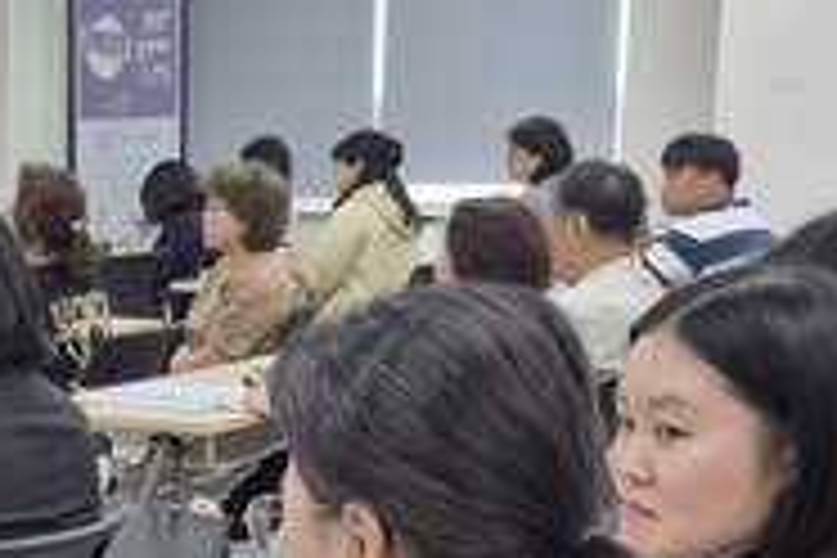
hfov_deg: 20.7
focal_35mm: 90
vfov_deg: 15.1
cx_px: -248
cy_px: 461
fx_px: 2092
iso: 64
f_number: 1.8
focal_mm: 5.4
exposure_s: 1/120
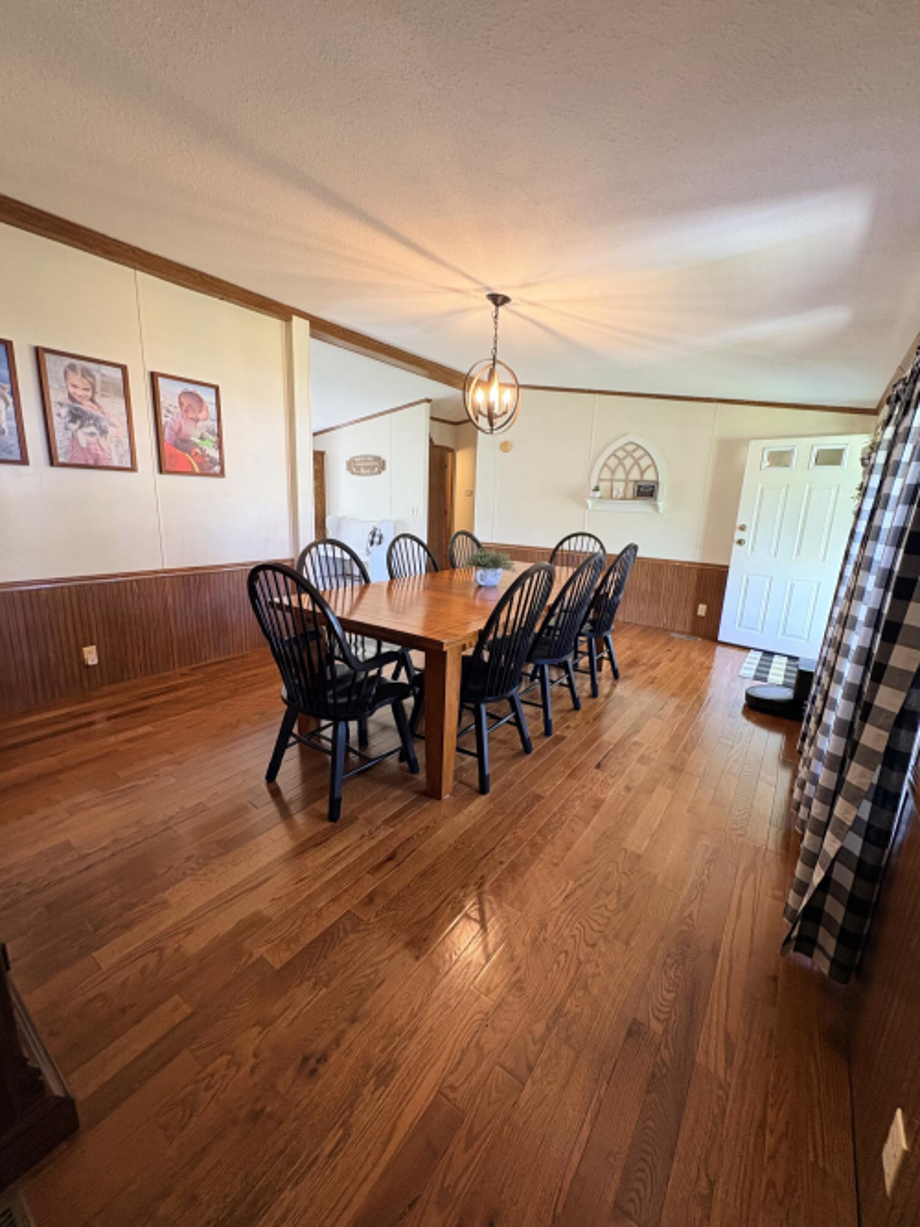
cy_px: 614
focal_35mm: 14
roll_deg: -1.7
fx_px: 496
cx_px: 460
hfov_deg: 85.7
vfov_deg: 102.1
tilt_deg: -11.9
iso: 250
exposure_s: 1/60
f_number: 2.2
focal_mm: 2.22
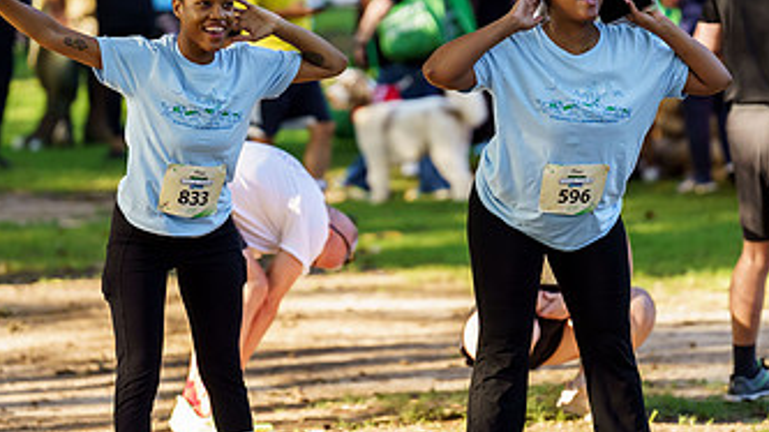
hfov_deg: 7.2
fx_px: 6094
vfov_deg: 4.1
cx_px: 418
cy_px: 147
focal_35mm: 299
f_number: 2.8
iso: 1000
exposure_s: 1/1250
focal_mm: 164
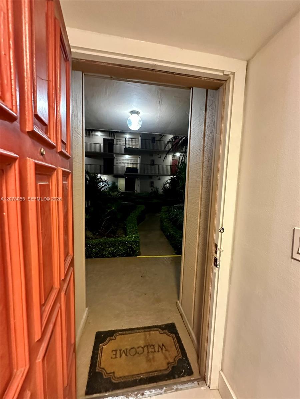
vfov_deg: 102.1
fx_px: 162
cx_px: 150
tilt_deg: -5.2
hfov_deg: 85.7
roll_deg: -3.2
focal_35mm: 14
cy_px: 200
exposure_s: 1/40
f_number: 2.2
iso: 1000
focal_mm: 2.22
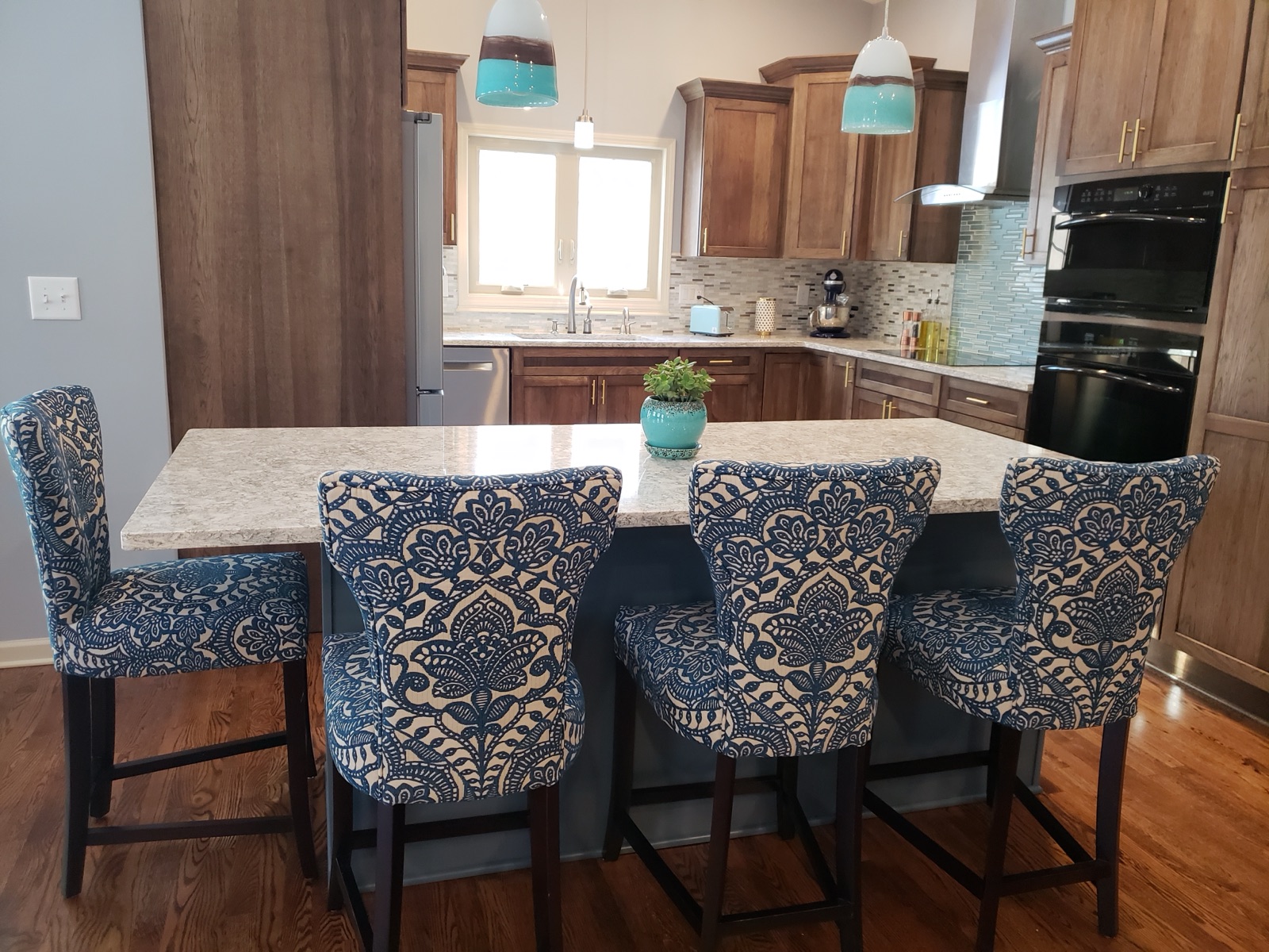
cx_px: 634
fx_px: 953
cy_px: 476
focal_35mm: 26
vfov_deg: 53.1
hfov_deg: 67.3
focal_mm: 4.3
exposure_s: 1/60
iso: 320
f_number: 1.5
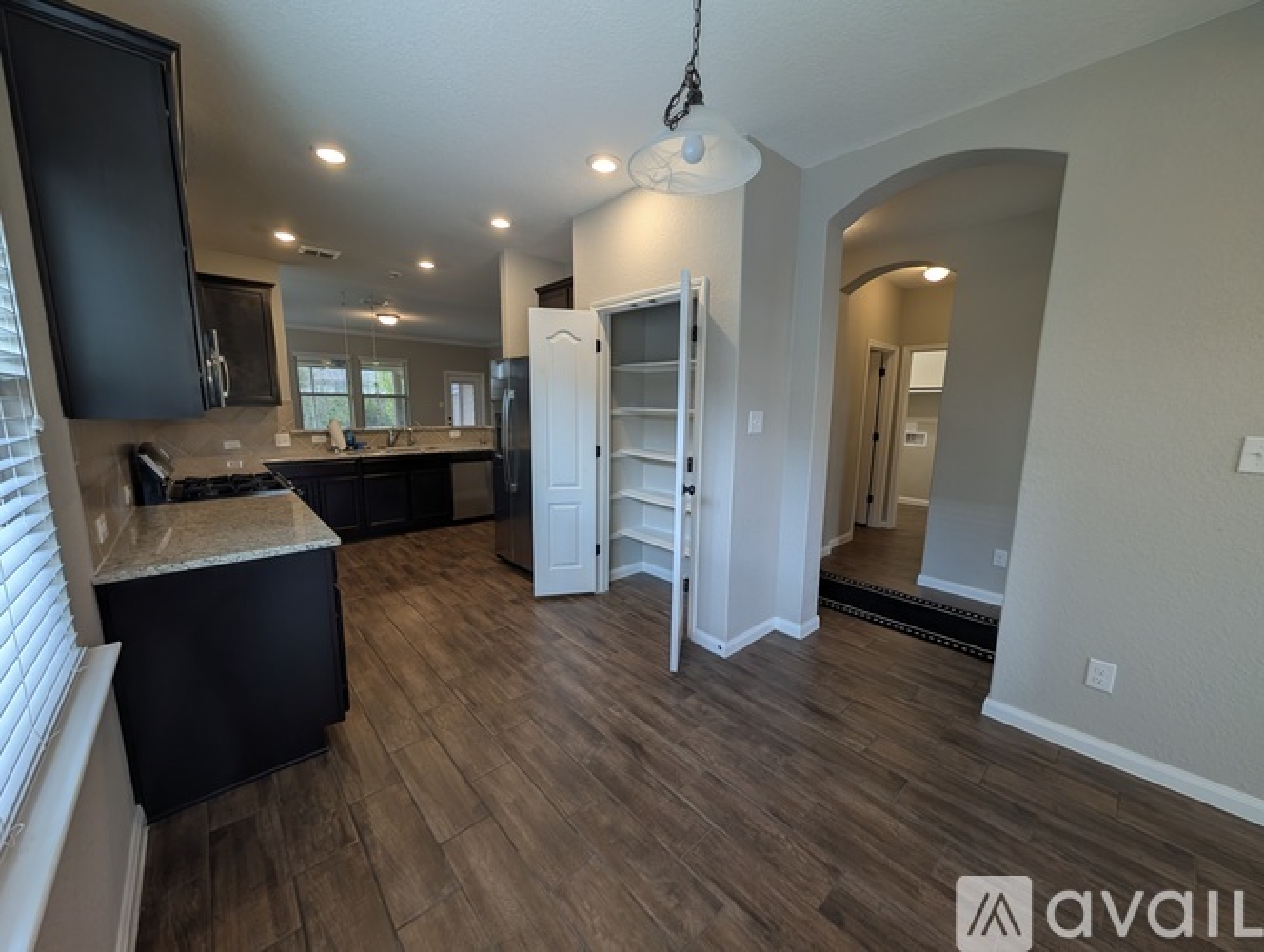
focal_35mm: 12
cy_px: 476
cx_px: 632
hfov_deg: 110.5
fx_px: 439
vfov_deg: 94.6
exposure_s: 1/60
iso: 44
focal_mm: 2.02
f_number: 1.7
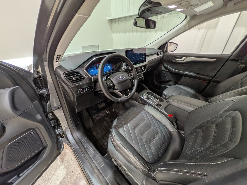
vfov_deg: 85.7
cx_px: 124
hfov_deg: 102.1
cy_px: 92
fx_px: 100
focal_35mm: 14
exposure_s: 1/30
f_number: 2.2
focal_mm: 1.83
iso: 47
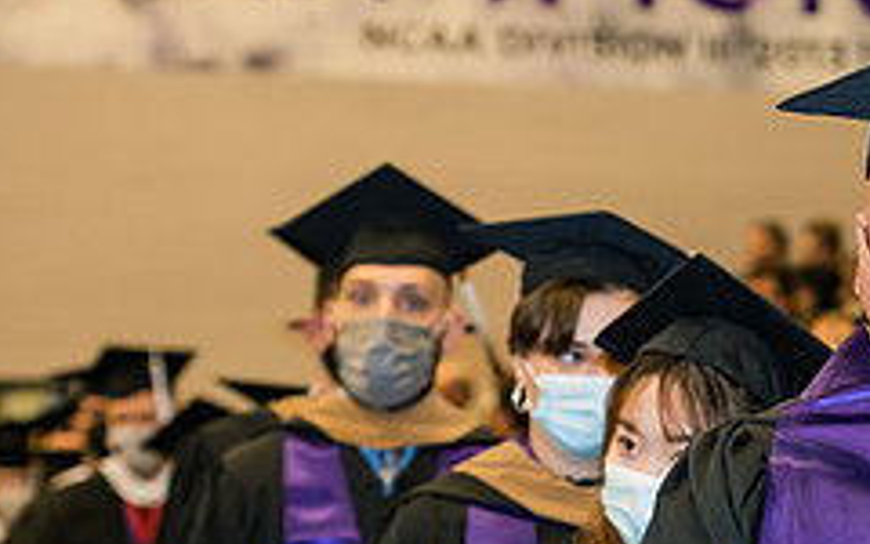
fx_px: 4386
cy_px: 484
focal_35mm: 185
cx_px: 946
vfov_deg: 7.1
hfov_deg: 11.2
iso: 2000
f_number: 4
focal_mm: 75
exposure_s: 1/200
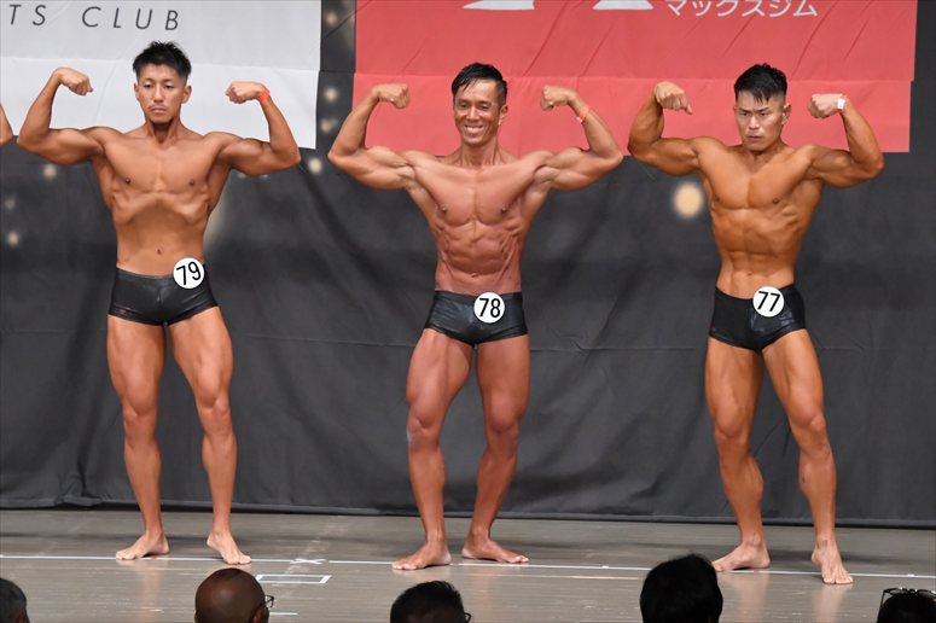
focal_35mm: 217
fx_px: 5639
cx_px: 468
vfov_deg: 6.3
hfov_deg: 9.5
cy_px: 312
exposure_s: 1/400
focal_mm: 145
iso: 6400
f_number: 5.6
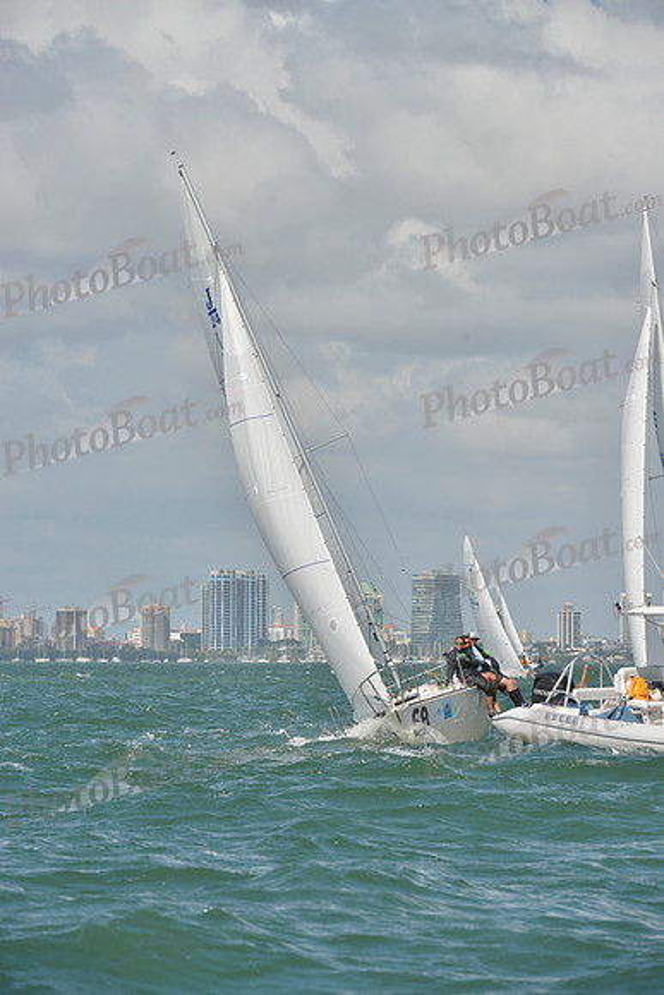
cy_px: 498
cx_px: 332
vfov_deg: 10.3
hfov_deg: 6.9
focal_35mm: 200
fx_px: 5530
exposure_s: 1/1250
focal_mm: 200
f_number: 8
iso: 280
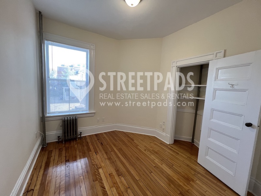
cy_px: 98
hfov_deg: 106.2
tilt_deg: -5.4
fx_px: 98
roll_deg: -3.1
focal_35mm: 13
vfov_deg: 89.9
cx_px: 130
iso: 160
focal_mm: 1.57
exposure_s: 1/120
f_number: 1.8
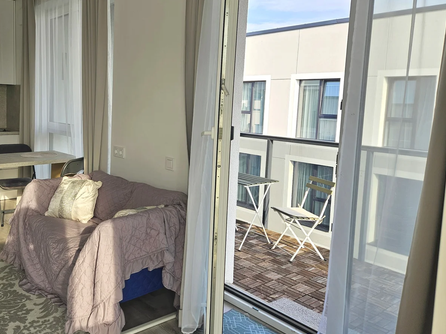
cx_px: 148
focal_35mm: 31
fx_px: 399
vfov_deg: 45.1
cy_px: 128
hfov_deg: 57.1
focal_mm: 5.4
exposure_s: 1/235
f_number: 1.8
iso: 25
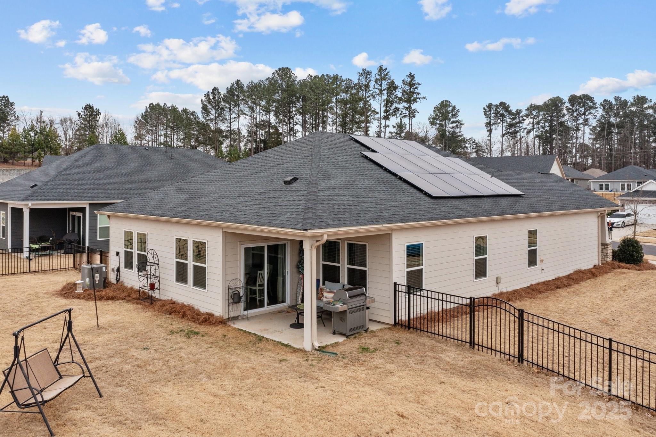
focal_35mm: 28
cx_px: 328
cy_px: 218
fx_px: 510
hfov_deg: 65.5
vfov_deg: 46.4
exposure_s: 1/200
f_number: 4.5
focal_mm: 10.26
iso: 100
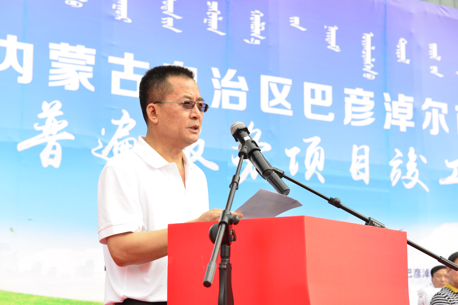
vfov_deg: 19.5
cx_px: 229
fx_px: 890
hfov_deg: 28.8
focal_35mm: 70
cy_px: 152
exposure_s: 1/125
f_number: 8
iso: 200
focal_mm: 70
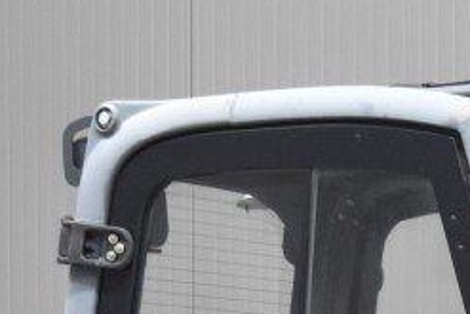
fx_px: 2566
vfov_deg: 6.9
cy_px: 521
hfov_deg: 10.3
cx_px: 599
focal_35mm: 196
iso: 1600
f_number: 4
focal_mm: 27
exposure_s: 1/40
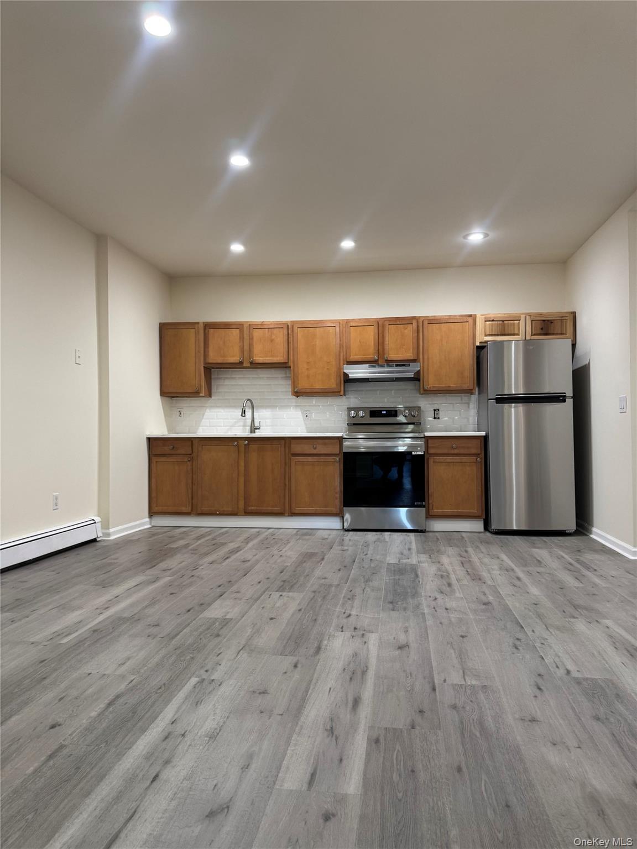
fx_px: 589
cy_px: 424
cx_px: 318
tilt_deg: -0.3
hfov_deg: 56.8
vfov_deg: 71.6
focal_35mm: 24
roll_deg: -0.8
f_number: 1.78
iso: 160
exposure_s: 1/60
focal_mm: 6.76
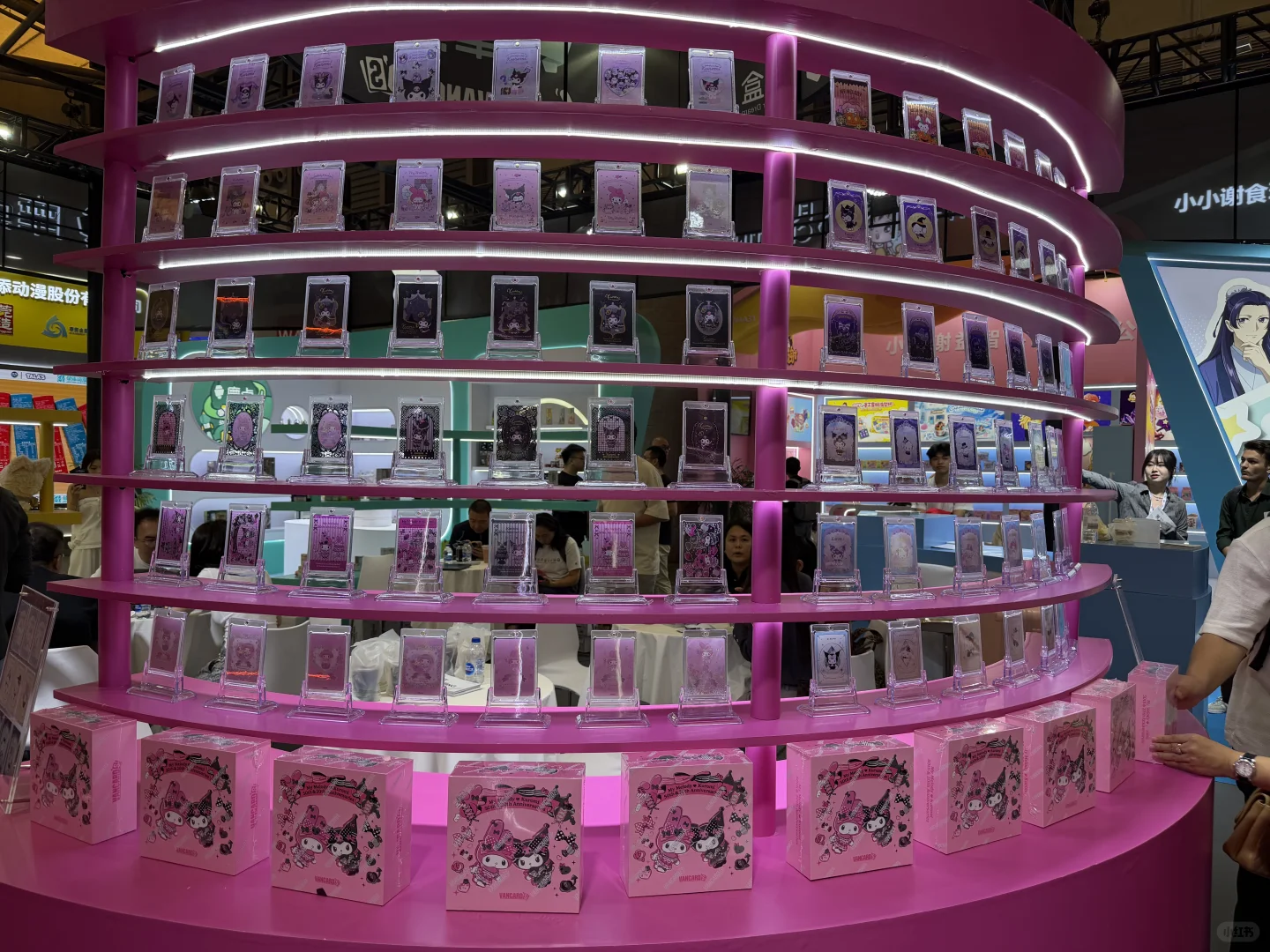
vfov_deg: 56.8
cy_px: 476
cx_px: 635
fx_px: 881
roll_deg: -0.3
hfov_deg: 71.6
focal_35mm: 24
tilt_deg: -0.3
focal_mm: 6.76
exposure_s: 1/377
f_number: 1.78
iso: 100
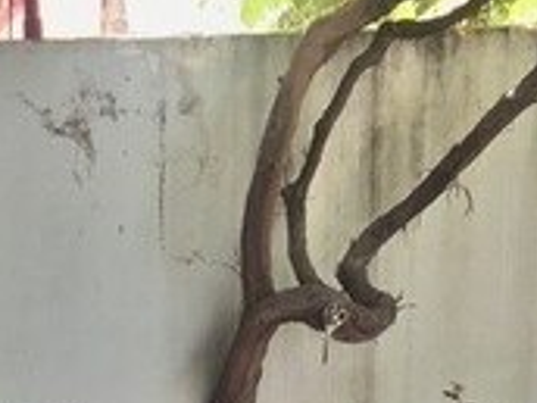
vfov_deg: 12.1
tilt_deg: -8.4
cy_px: 748
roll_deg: +0.3
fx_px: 1722
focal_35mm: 111
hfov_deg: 16.4
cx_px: -228
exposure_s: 1/50
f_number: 2.2
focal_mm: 4.15
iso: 40
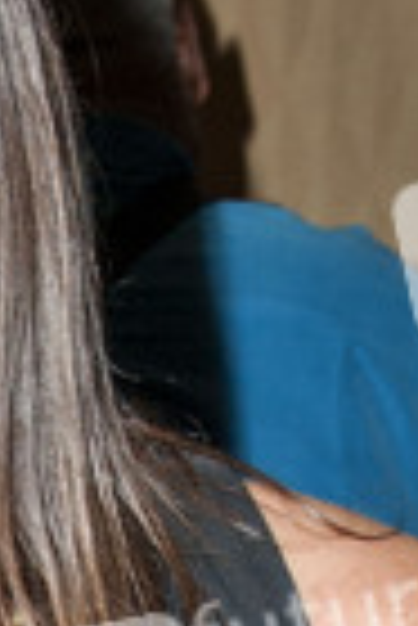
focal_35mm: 92
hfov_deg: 14.2
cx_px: -142
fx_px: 1598
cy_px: 455
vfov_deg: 22.0
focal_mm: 32
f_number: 6.3
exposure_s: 1/320
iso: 500
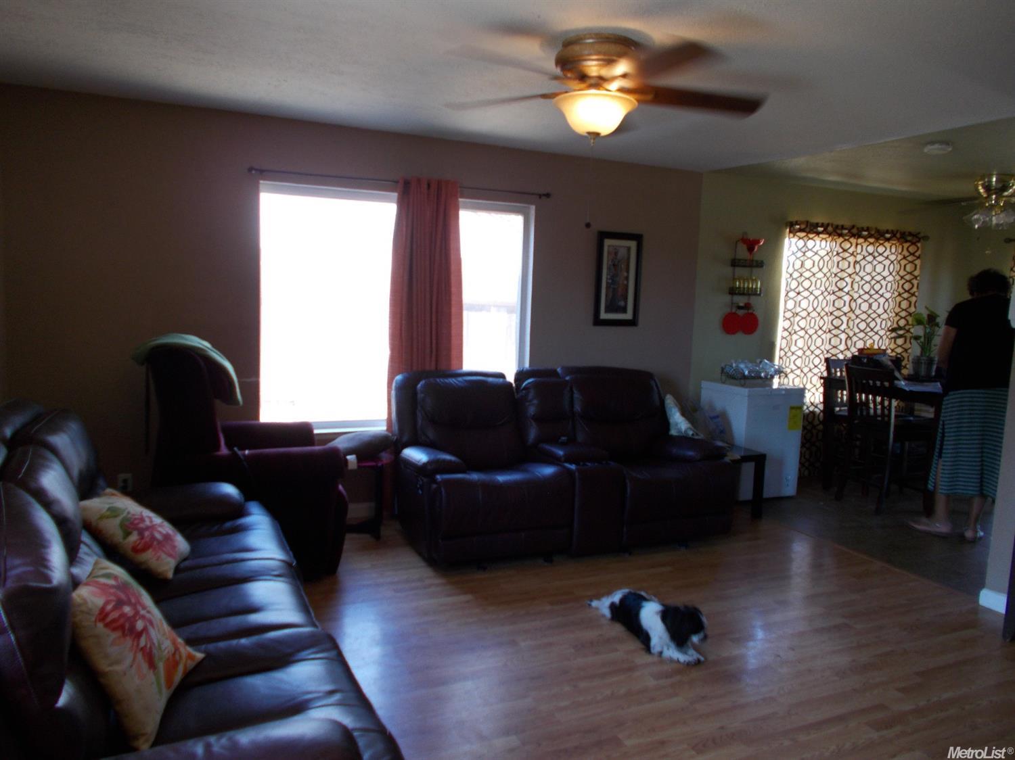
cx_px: 508
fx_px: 762
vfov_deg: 53.0
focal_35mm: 26
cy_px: 380
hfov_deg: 67.3
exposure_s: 1/25
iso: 100
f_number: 3.2
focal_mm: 4.6
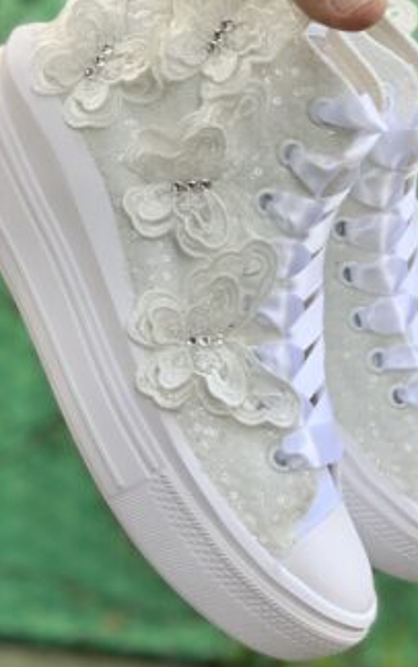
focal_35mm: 68
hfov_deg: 19.2
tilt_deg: -7.0
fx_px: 1237
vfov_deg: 30.1
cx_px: 222
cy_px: 278
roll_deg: -1.1
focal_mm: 6
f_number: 2.4
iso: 50
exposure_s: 1/122
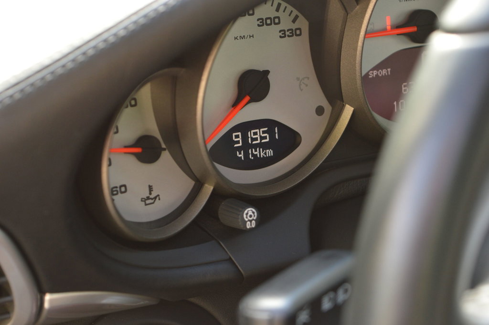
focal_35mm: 82
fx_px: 1120
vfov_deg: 16.5
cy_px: 162
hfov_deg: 24.6
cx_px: 244
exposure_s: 1/40
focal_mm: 55
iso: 400
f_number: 5.6
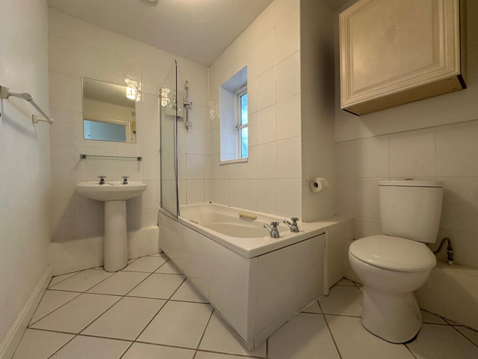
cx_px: 239
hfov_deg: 102.1
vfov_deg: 85.7
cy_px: 180
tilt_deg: +0.0
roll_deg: +0.3
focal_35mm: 14
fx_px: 193
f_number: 2.2
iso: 200
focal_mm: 2.22
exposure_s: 1/50
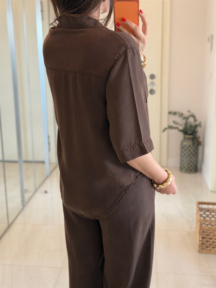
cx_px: 108
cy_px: 144
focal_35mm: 48
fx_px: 399
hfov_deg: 30.3
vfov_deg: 39.7
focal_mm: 6.76
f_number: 1.78
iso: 250
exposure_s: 1/60
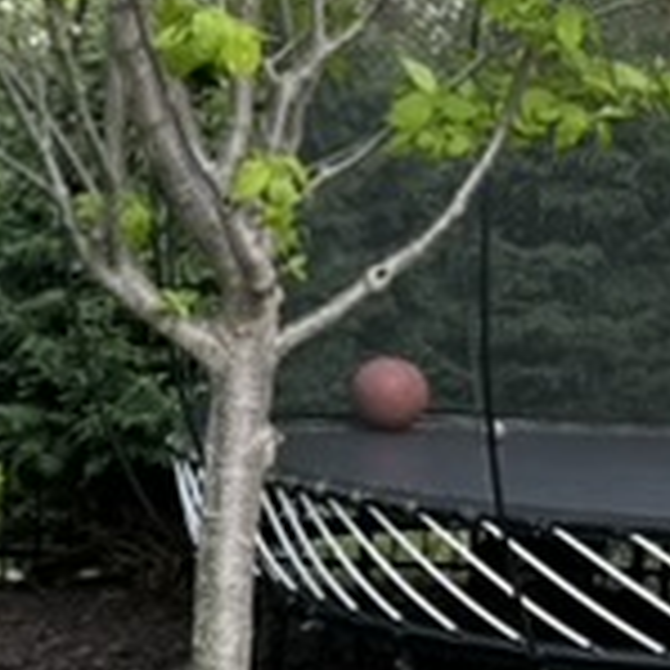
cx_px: 1331
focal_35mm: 146
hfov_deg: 10.9
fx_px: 3197
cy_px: 481
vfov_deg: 11.9
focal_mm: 6.76
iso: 80
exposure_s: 1/671
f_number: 1.78
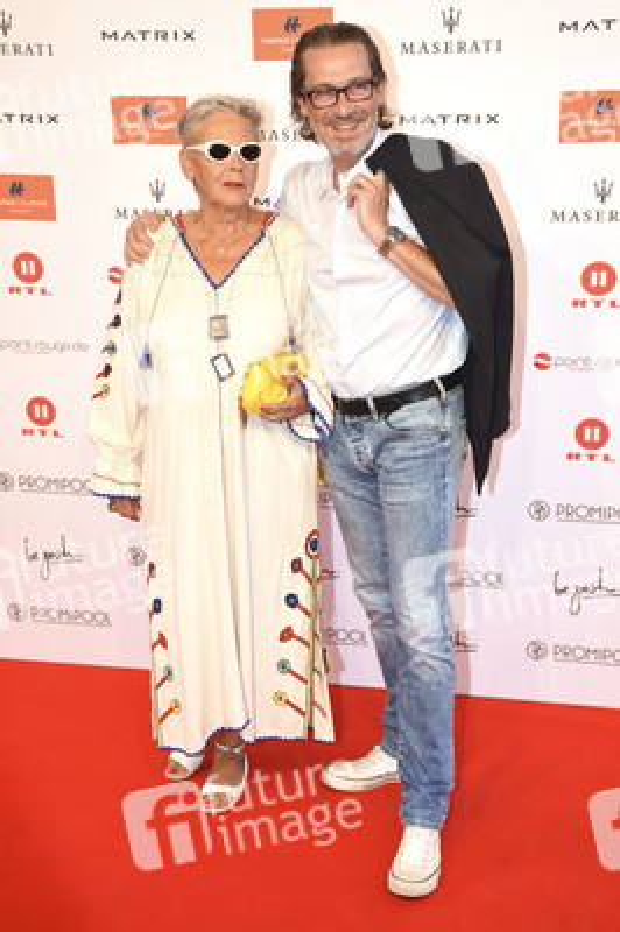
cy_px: 466
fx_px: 1475
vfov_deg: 35.1
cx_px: 310
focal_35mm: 57
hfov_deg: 23.7
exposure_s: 1/160
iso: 400
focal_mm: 38
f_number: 5.6
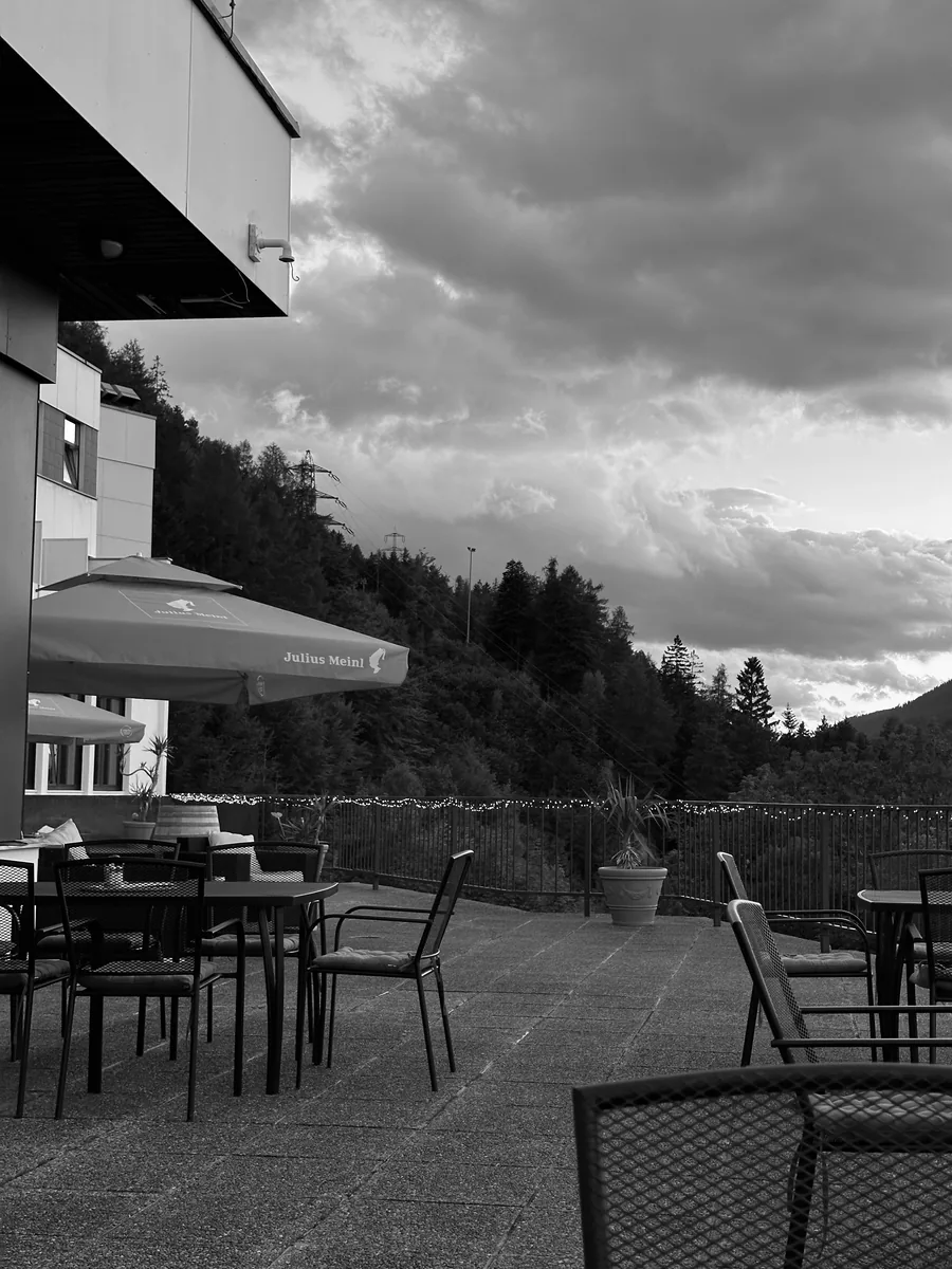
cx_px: 476
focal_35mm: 48
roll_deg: -0.2
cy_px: 634
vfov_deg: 39.7
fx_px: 1760
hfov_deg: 30.3
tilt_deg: +6.5
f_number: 1.78
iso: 64
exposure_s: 1/513
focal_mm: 6.86
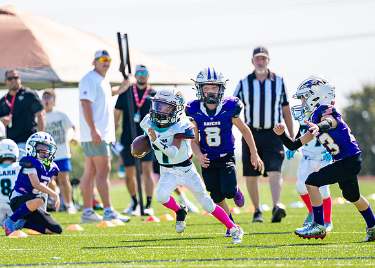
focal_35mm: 340
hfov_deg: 5.9
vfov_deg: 4.2
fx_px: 3622
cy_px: 144
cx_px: 179
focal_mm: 200
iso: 100
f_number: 2.8
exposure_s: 1/1600
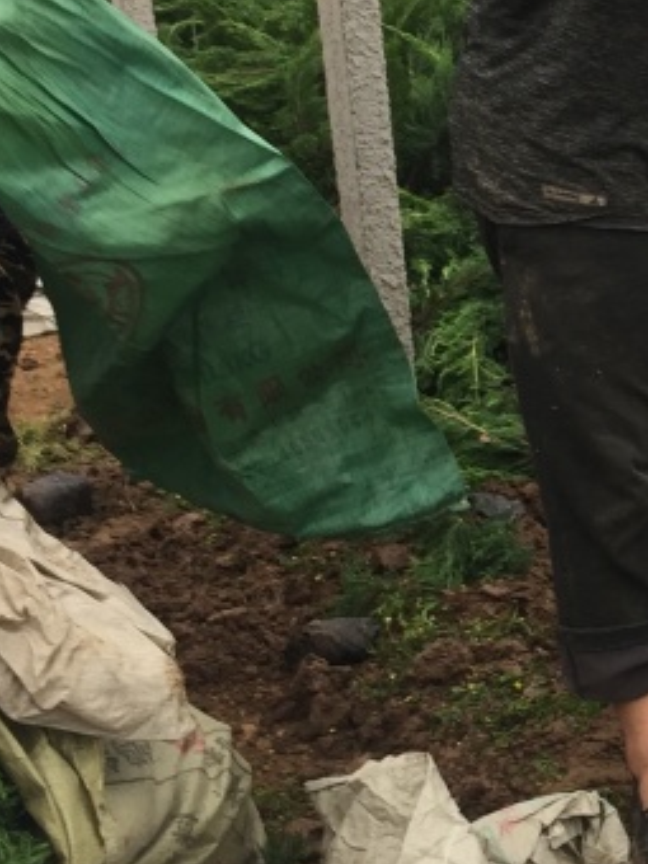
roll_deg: +2.0
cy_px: 421
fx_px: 2271
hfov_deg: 15.0
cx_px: 976
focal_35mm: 91
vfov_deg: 21.5
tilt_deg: -20.1
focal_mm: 4.15
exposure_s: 1/121
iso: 32
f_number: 2.2
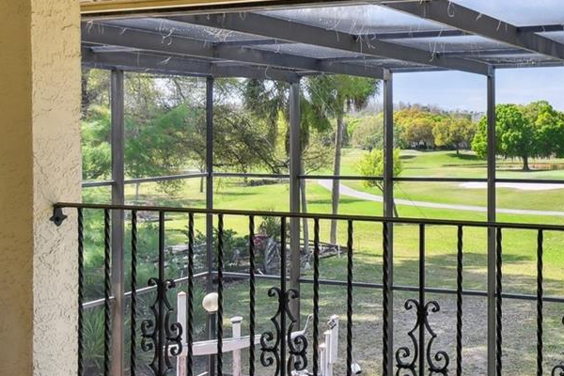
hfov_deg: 43.0
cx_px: 538
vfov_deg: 33.1
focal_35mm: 40
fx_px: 627
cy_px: 123
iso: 100
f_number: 7.1
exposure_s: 1/60
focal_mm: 10
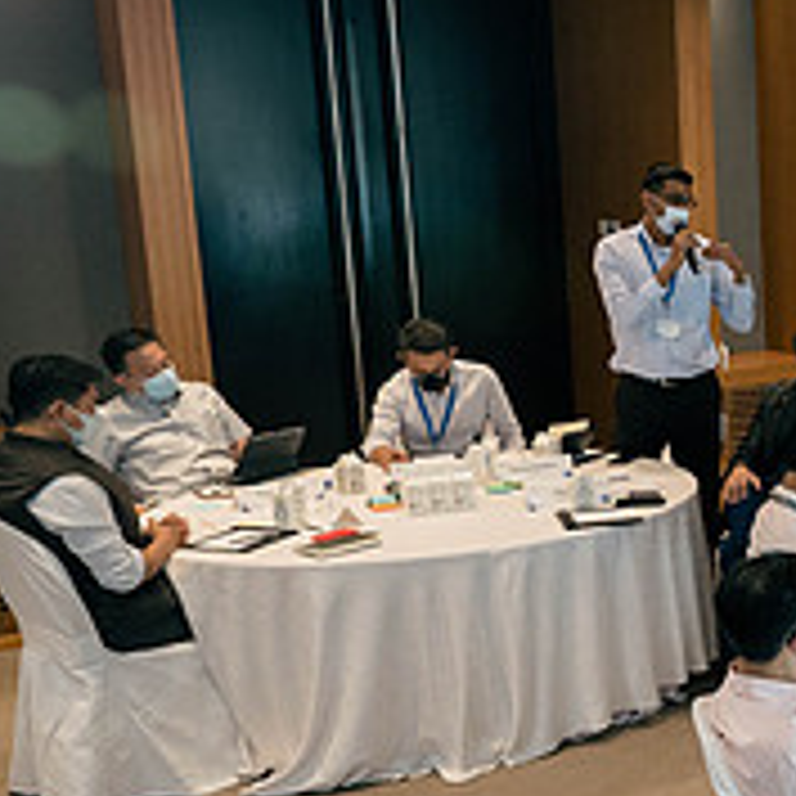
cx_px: 1147
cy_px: 492
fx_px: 1509
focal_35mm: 58
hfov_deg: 24.1
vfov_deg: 29.4
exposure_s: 1/100
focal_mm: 10
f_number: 1.7
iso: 500
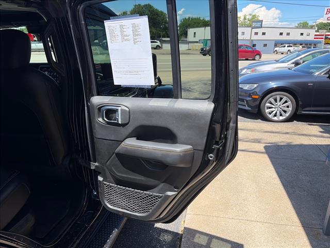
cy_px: 124
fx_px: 248
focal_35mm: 26
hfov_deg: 67.3
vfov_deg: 53.1
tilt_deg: -16.5
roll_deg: -0.8
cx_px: 165
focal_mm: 5.96
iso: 50
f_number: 1.6
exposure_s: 1/1799
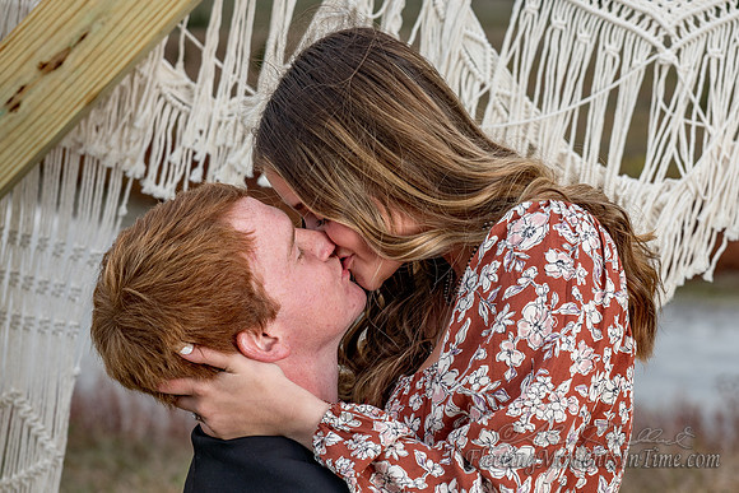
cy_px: 246
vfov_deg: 19.5
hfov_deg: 28.8
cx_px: 370
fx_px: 1437
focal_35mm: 70
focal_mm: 70
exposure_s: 1/160
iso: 250
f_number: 5
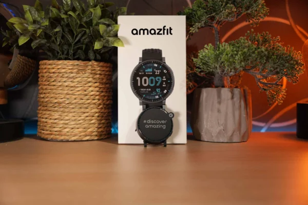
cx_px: 154
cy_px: 102
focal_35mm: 40
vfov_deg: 33.1
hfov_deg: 48.1
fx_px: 345
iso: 100
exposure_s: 1/125
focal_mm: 26.9
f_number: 2.8
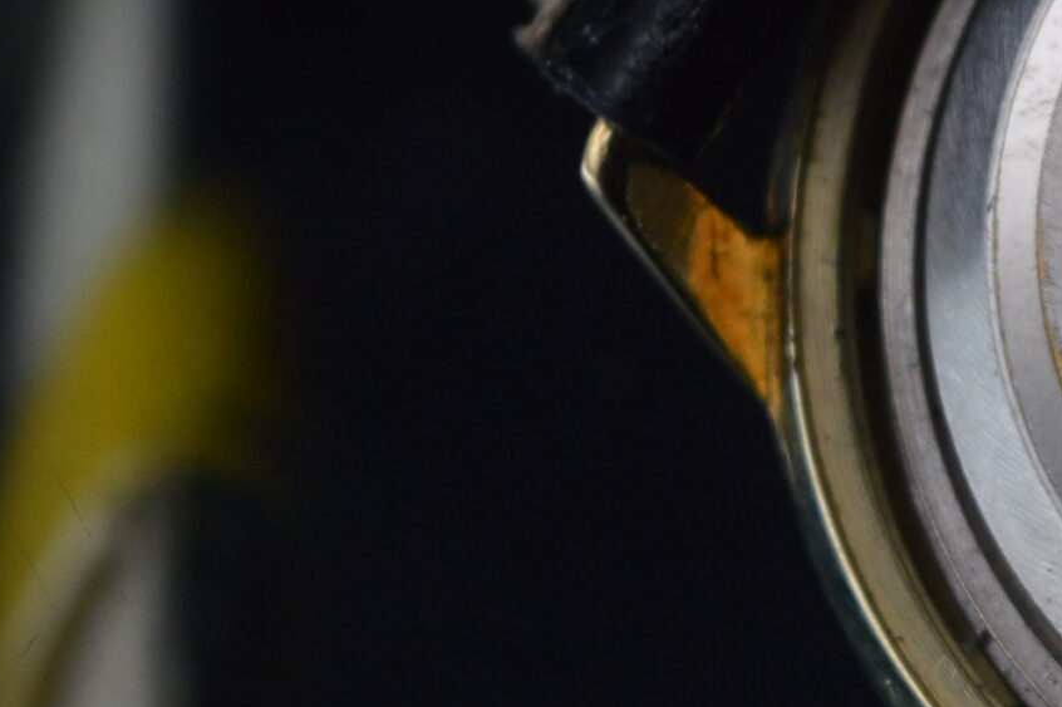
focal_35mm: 250
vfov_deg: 5.5
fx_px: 7356
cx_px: 1506
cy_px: 283
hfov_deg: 8.1
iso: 800
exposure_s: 1/250
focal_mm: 55
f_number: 8
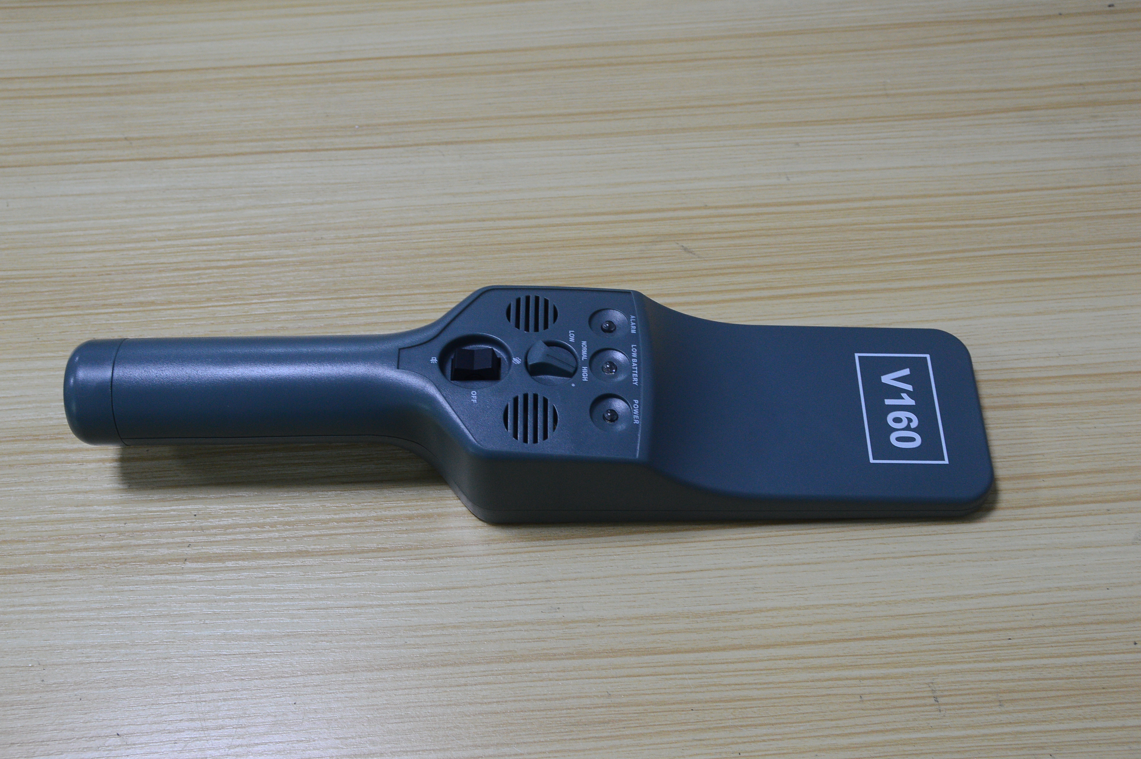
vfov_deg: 31.8
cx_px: 570
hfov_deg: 46.4
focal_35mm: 42
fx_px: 1330
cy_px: 380
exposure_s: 1/30
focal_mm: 28
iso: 800
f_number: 8
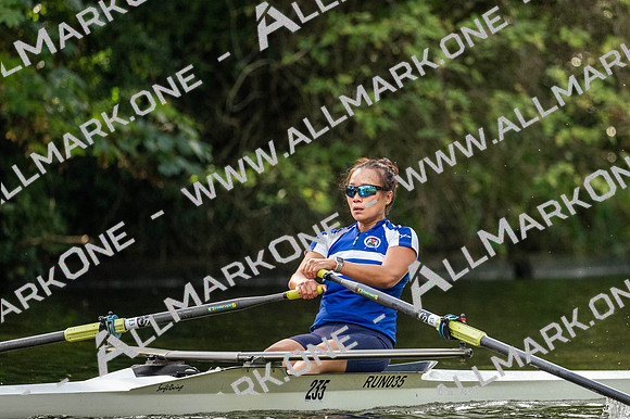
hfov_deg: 3.4
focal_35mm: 600
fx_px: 10496
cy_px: 210
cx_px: 315
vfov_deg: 2.3
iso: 1400
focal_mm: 400
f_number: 4.5
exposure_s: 1/2500
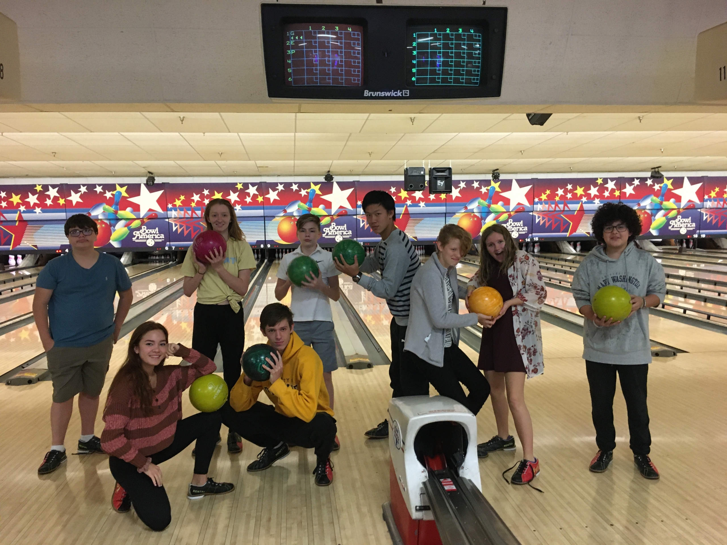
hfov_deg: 61.7
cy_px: 272
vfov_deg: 48.2
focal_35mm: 29
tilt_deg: -4.8
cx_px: 364
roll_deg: +1.1
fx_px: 609
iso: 160
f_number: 2.2
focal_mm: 4.15
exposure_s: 1/30
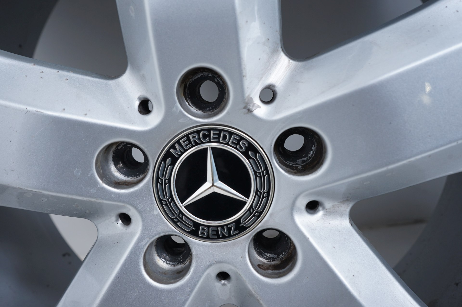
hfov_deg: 60.3
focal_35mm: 31
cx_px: 231
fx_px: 398
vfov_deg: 42.3
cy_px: 154
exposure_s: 1/100
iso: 250
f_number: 7.1
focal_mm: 31
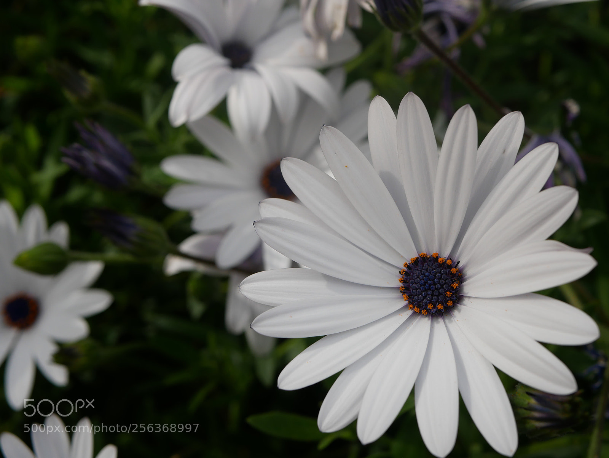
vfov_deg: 29.1
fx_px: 880
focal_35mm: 50
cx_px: 304
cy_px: 229
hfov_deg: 38.2
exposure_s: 1/1000
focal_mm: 25
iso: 200
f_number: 5.6
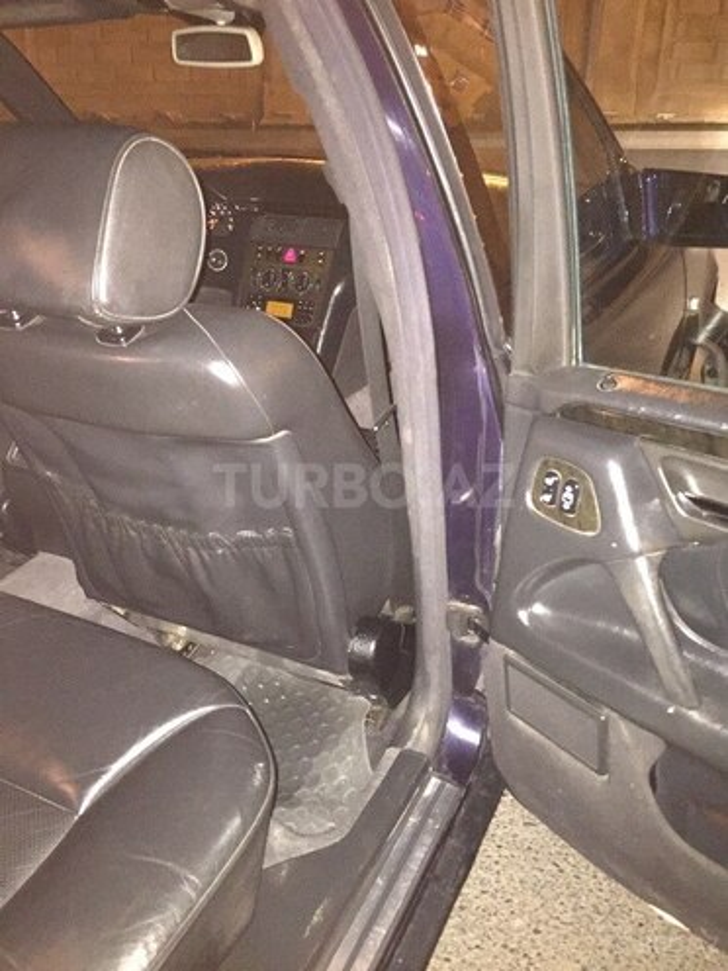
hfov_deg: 48.2
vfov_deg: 61.7
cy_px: 486
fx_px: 813
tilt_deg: -24.6
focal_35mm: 29
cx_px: 364
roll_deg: +1.2
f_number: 2.2
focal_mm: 4.15
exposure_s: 1/17
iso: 1600
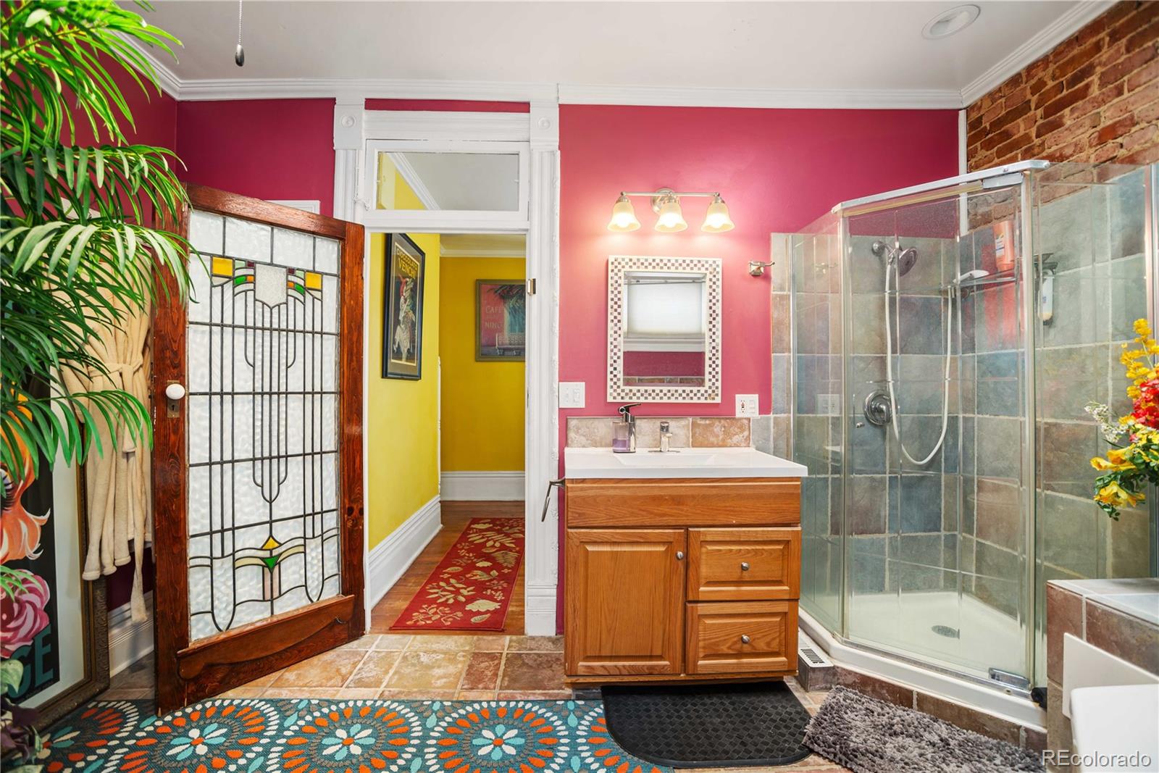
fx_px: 483
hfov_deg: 100.4
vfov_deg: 77.3
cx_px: 580
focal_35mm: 15
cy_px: 386
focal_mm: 15
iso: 160
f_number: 8
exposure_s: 1/13
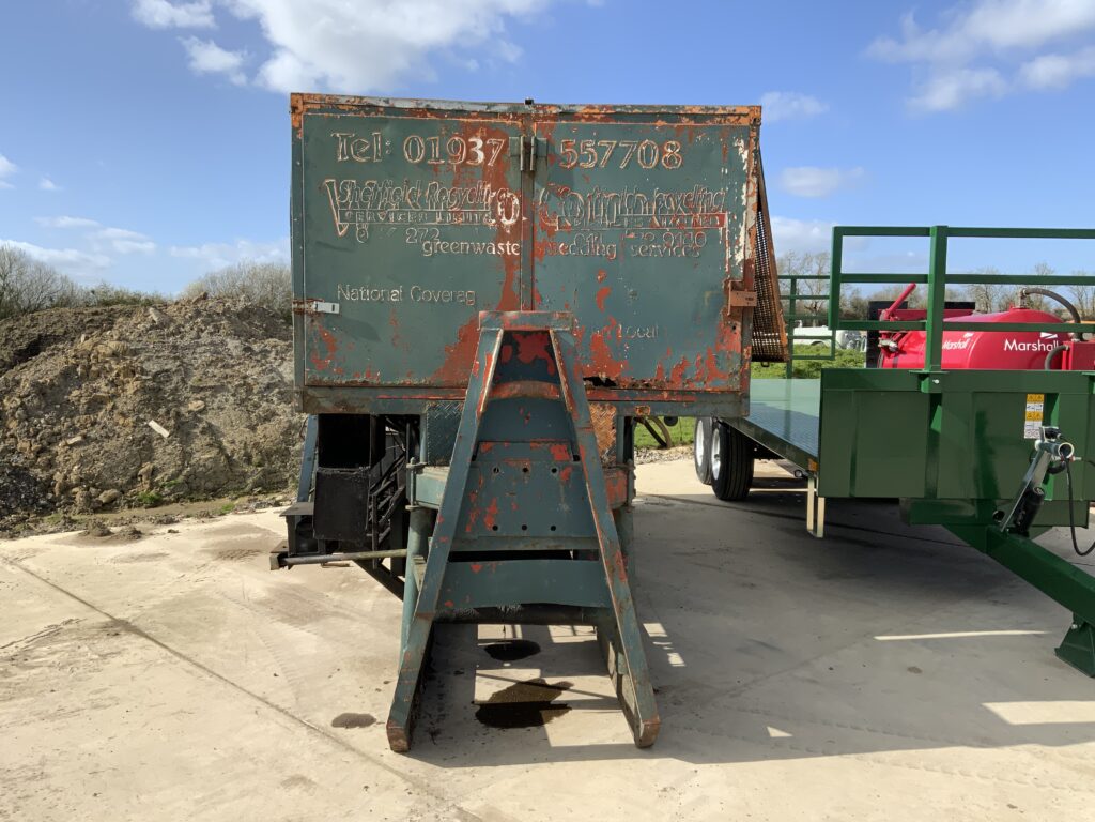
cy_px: 411
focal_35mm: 29
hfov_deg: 61.7
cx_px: 548
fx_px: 917
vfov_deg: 48.2
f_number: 1.8
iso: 16
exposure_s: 1/1675
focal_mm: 3
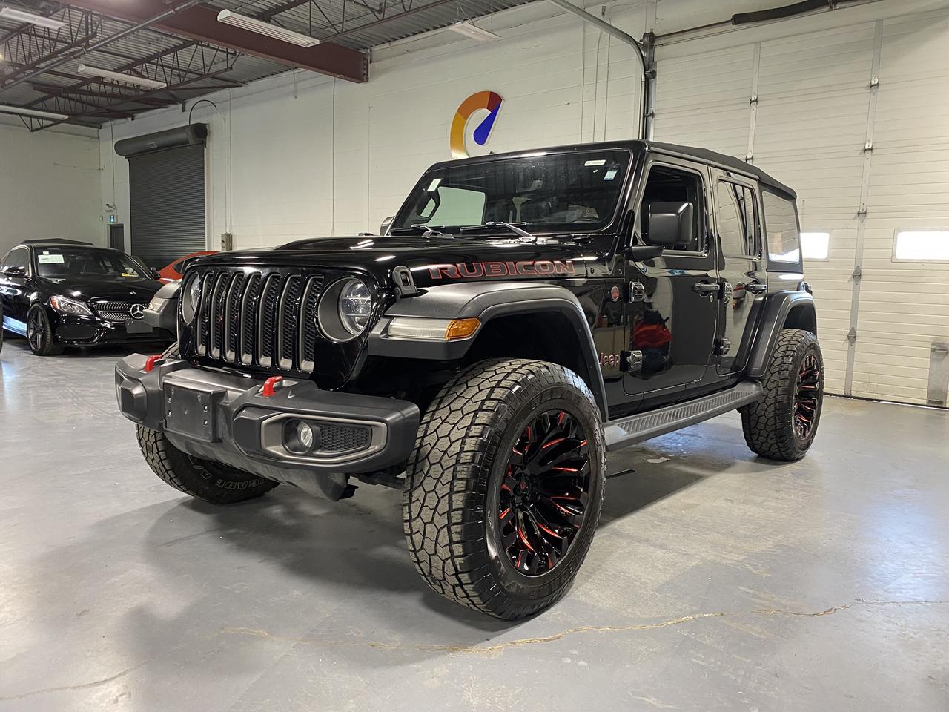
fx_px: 713
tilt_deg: -5.9
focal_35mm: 26
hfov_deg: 67.3
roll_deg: -1.3
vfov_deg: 53.1
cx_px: 474
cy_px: 356
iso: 200
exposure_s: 1/60
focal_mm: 4.25
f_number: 1.8
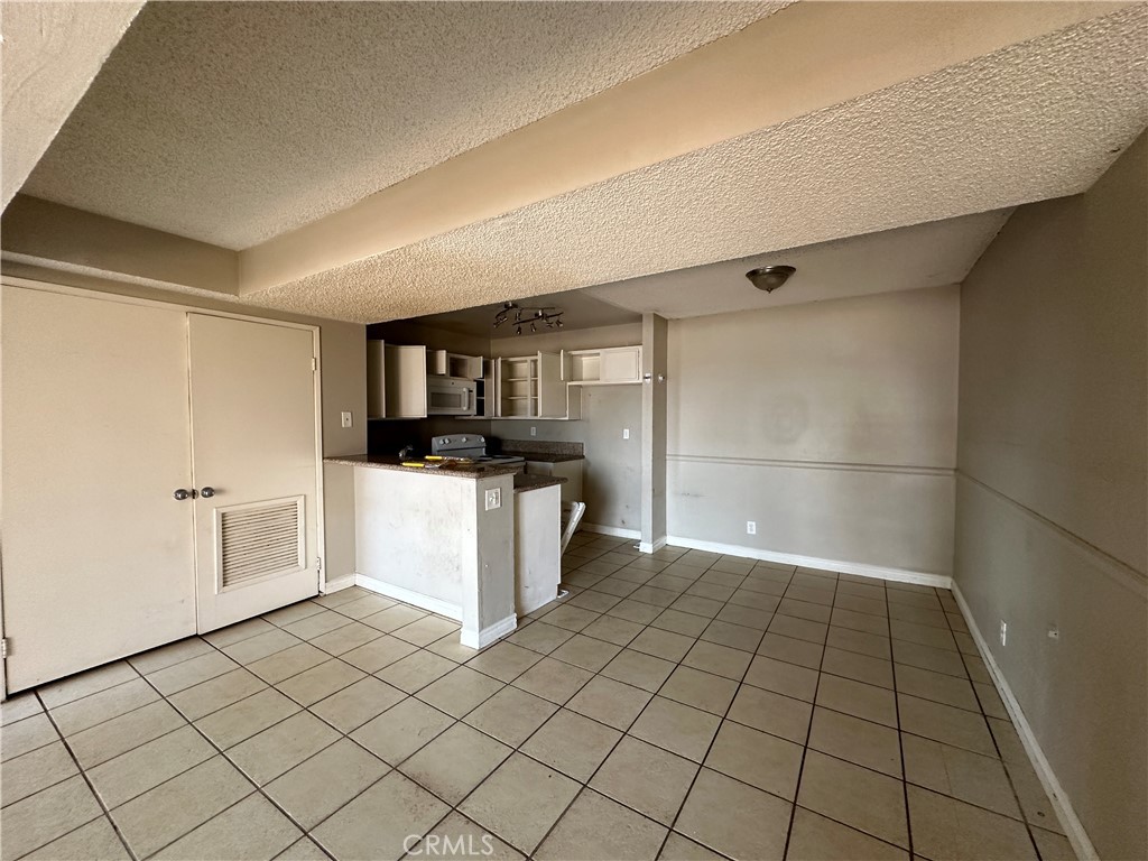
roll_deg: +0.3
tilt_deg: +0.0
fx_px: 464
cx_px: 574
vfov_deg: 85.7
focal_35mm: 14
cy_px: 430
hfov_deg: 102.1
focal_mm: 2.22
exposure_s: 1/99
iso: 250
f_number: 2.2
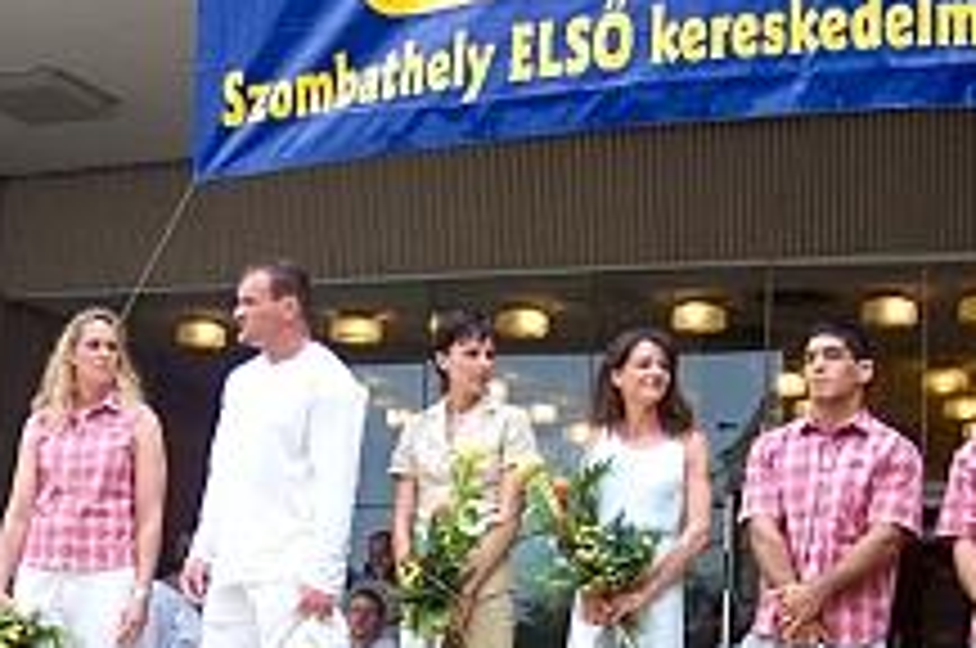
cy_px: 504
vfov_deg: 19.2
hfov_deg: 28.9
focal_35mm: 70
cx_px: 459
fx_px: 1895
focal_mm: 8
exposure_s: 1/180
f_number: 2.8
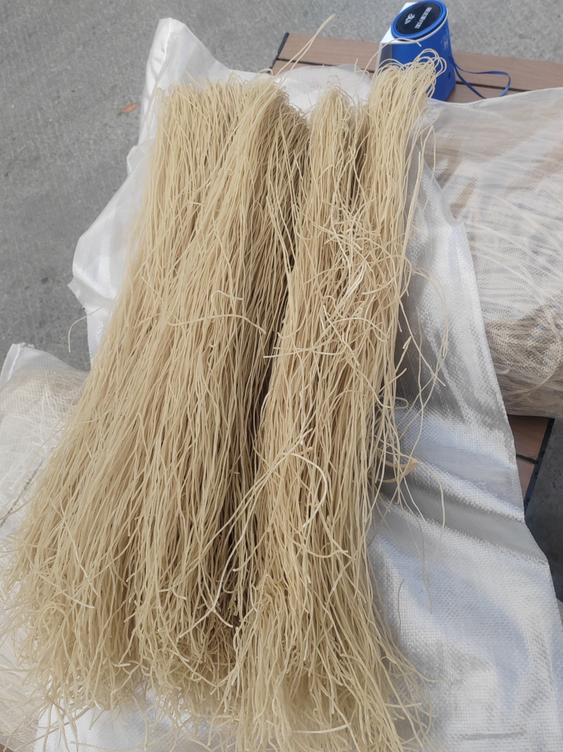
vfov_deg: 65.3
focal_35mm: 27
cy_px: 376
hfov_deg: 51.3
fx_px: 586
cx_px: 282
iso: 100
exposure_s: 1/420
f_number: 1.9
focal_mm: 5.52
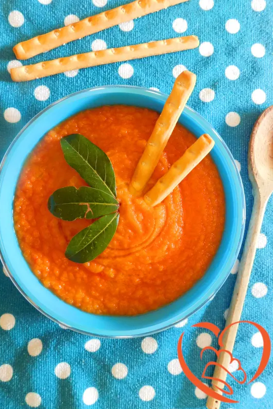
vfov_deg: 73.7
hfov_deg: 53.2
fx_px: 273
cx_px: 130
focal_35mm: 24
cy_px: 205
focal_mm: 4
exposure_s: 1/30
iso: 400
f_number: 3
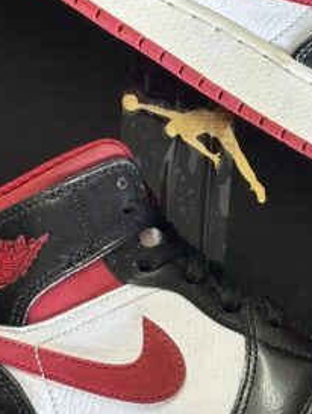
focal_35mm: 140
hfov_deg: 10.6
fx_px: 1680
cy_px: 102
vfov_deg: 14.0
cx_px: 192
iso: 200
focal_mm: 6.86
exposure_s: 1/33
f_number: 1.78
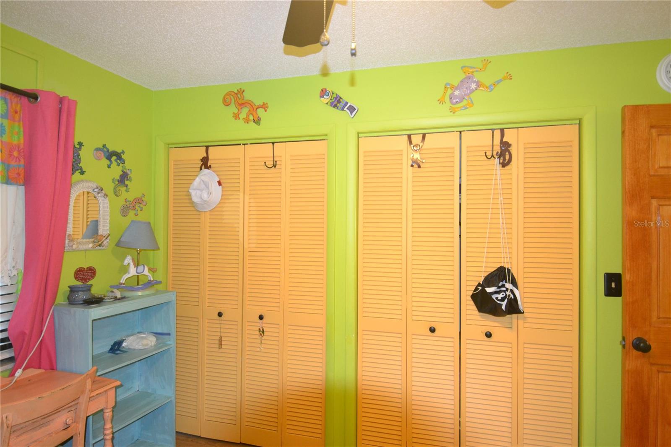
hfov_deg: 81.2
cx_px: 336
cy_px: 224
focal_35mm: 21
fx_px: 391
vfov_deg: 59.5
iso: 2000
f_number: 4
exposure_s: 1/60
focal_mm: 14
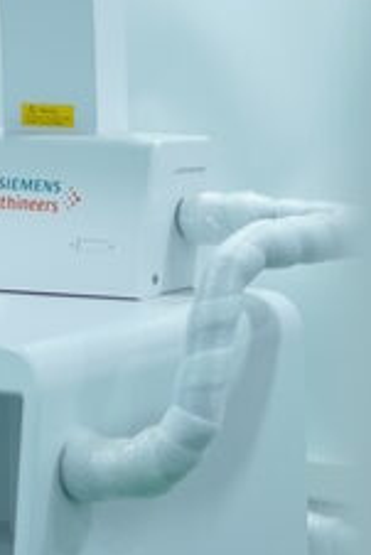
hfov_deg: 4.1
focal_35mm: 330
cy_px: -320
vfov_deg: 6.2
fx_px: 5093
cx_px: -635
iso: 400
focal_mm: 50
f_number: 2
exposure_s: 1/200
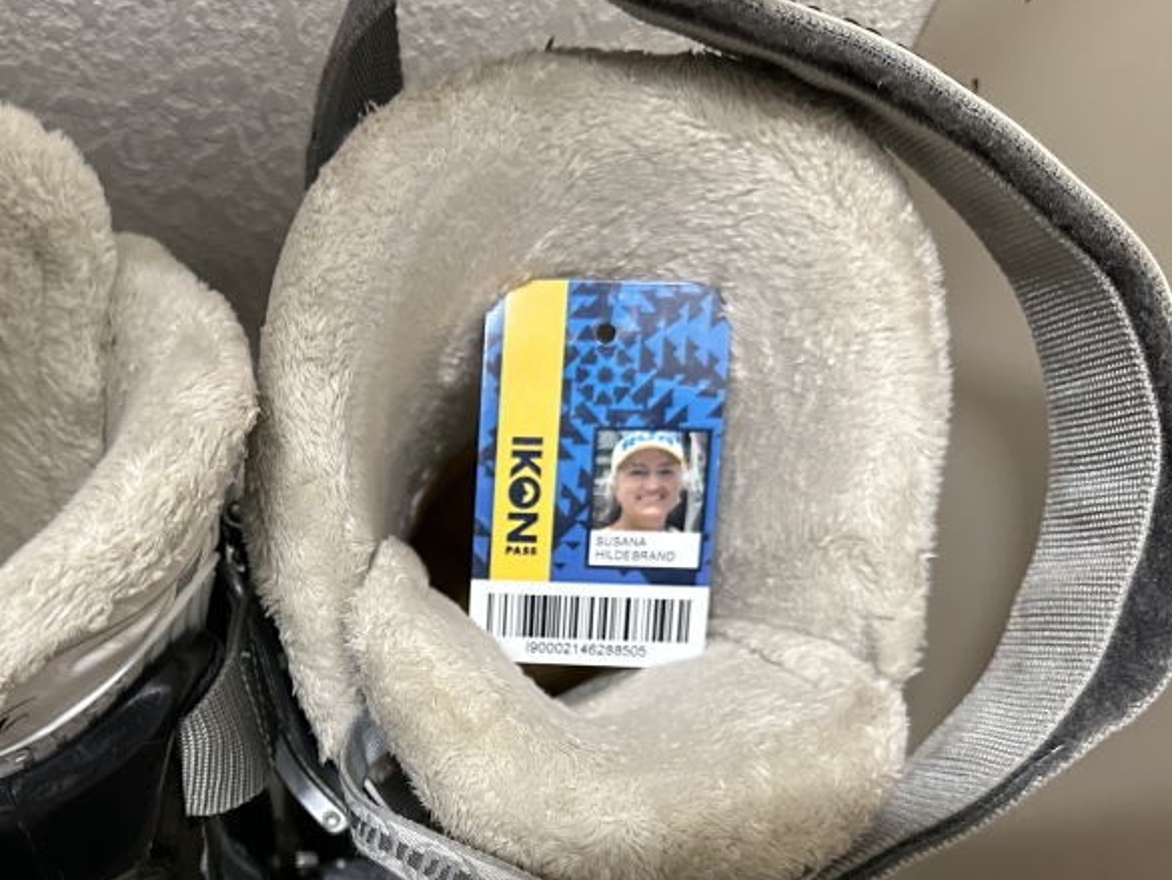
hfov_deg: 43.7
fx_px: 1422
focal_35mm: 42
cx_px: 337
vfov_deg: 33.1
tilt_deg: -67.7
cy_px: 742
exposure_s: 1/60
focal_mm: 6.86
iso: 500
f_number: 1.78
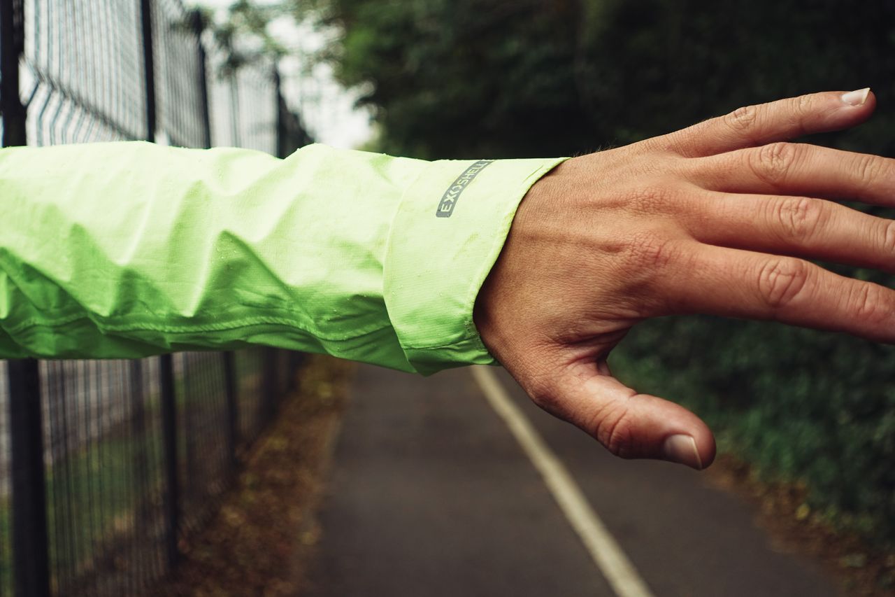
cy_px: 298
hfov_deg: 28.8
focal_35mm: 70
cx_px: 448
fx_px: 1740
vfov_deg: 19.5
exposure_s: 1/125
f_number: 4
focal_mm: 25.7
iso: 125
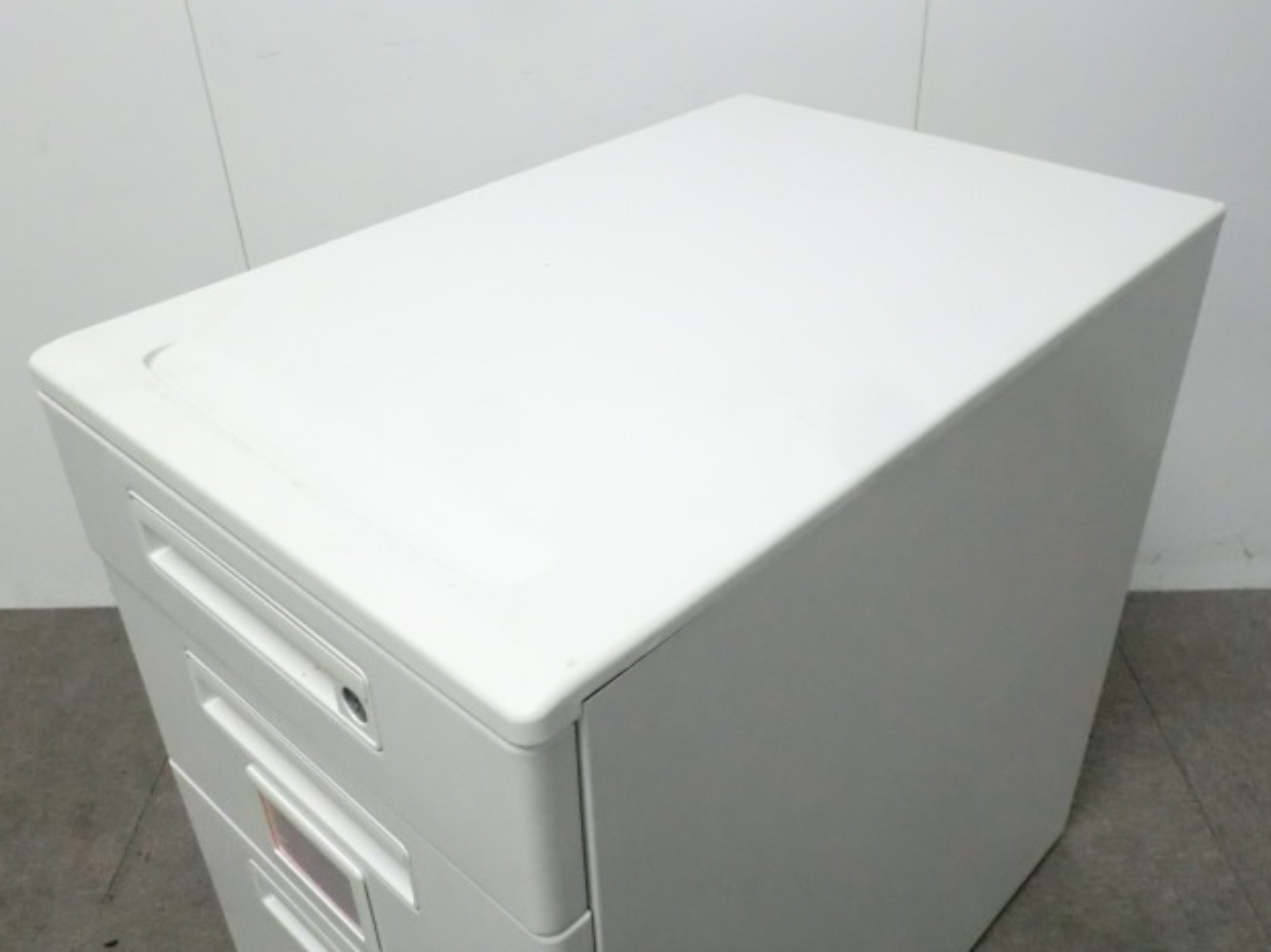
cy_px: 463
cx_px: 641
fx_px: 1211
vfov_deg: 42.9
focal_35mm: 33
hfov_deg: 55.4
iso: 800
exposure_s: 1/60
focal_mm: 5.8
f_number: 3.5
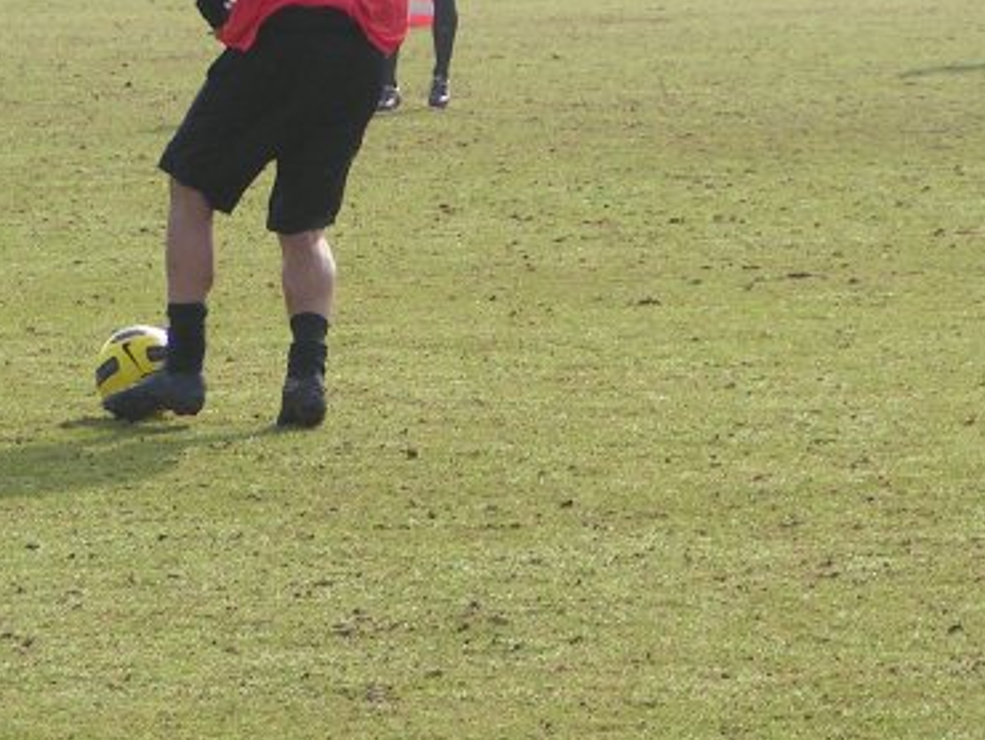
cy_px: 5
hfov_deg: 7.0
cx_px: 453
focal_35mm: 283
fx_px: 8058
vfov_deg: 5.2
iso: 50
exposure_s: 1/500
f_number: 3.5
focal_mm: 20
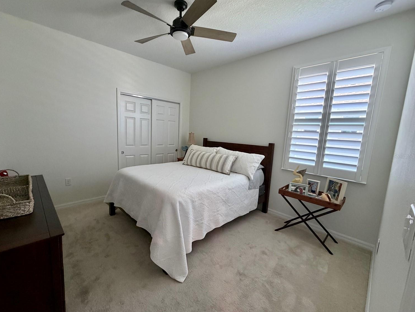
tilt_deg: -8.6
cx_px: 197
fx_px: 180
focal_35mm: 15
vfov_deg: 81.8
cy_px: 156
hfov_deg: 98.1
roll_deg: -2.1
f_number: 2.2
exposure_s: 1/60
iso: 320
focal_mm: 2.22
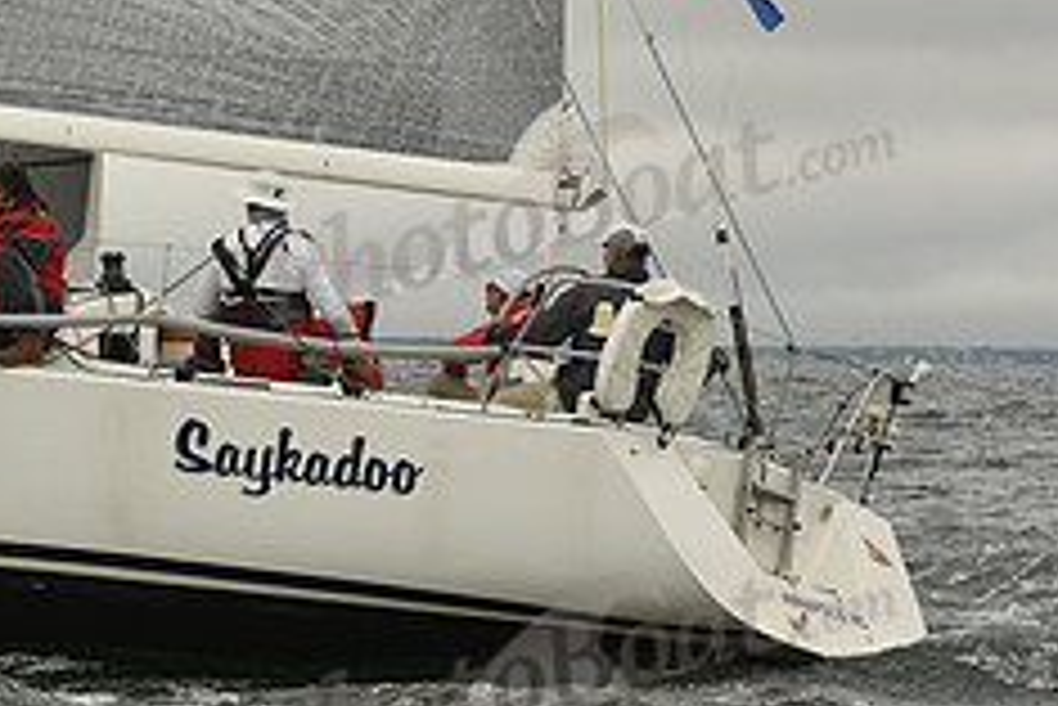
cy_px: 38
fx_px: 5087
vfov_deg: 7.9
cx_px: 32
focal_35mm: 173
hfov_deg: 11.8
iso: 320
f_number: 8
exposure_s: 1/800
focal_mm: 70
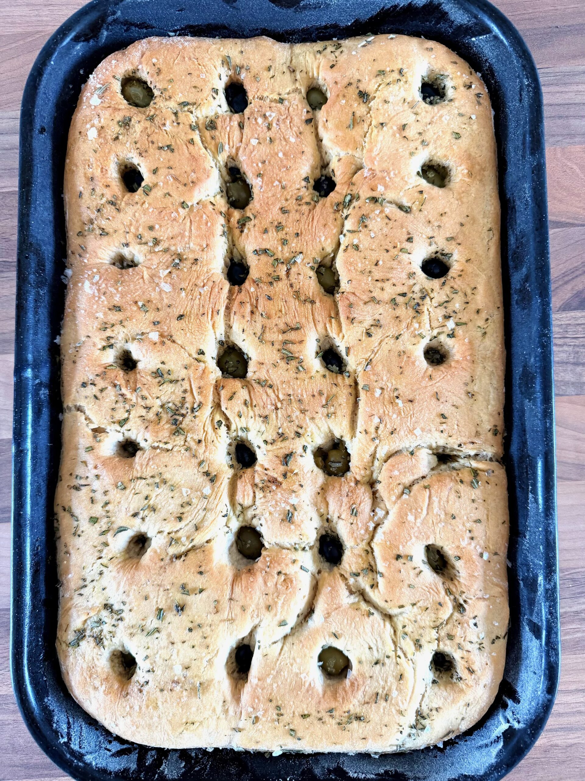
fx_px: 541
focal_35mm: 24
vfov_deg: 71.6
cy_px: 390
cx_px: 292
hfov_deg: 56.8
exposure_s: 1/50
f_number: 1.78
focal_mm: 6.76
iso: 250
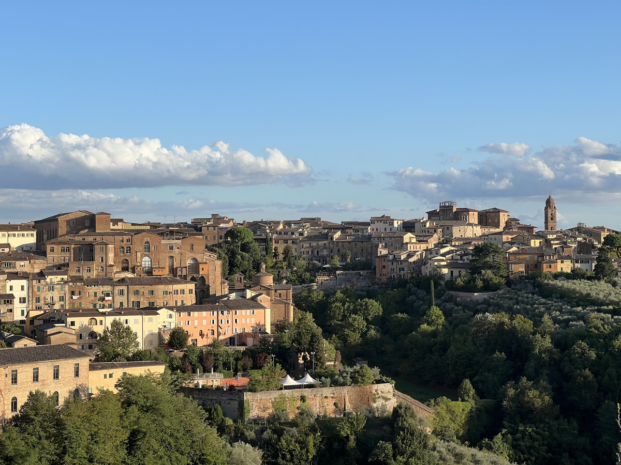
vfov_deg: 19.1
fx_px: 1381
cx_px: 310
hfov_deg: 25.3
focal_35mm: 77
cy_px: 232
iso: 32
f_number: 2.8
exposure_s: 1/570
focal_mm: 9
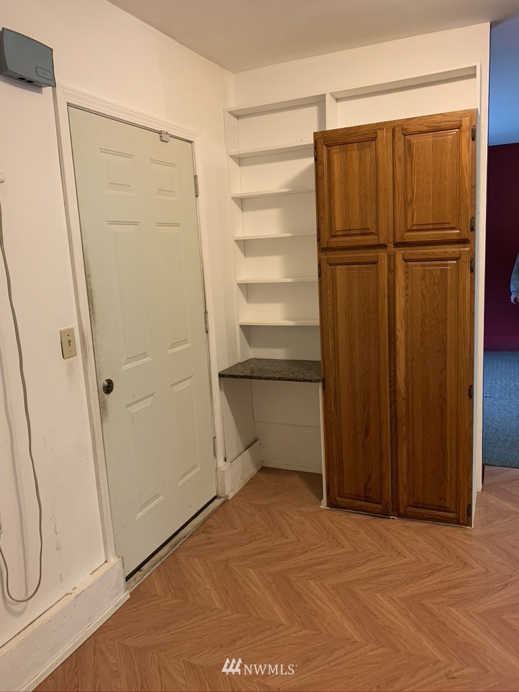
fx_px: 520
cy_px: 346
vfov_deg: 67.3
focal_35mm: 26
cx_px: 260
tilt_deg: -9.5
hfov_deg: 53.1
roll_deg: +3.9
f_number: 1.8
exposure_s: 1/60
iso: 320
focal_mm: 4.25
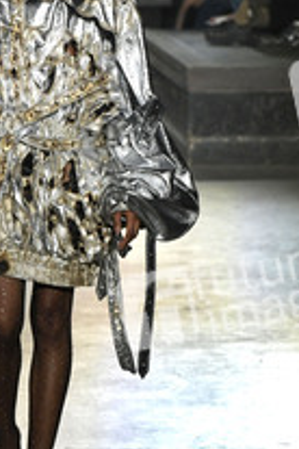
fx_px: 3899
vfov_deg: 6.6
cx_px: 30
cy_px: 191
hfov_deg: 4.4
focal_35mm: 313
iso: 2500
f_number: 7.1
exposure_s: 1/400
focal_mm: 135
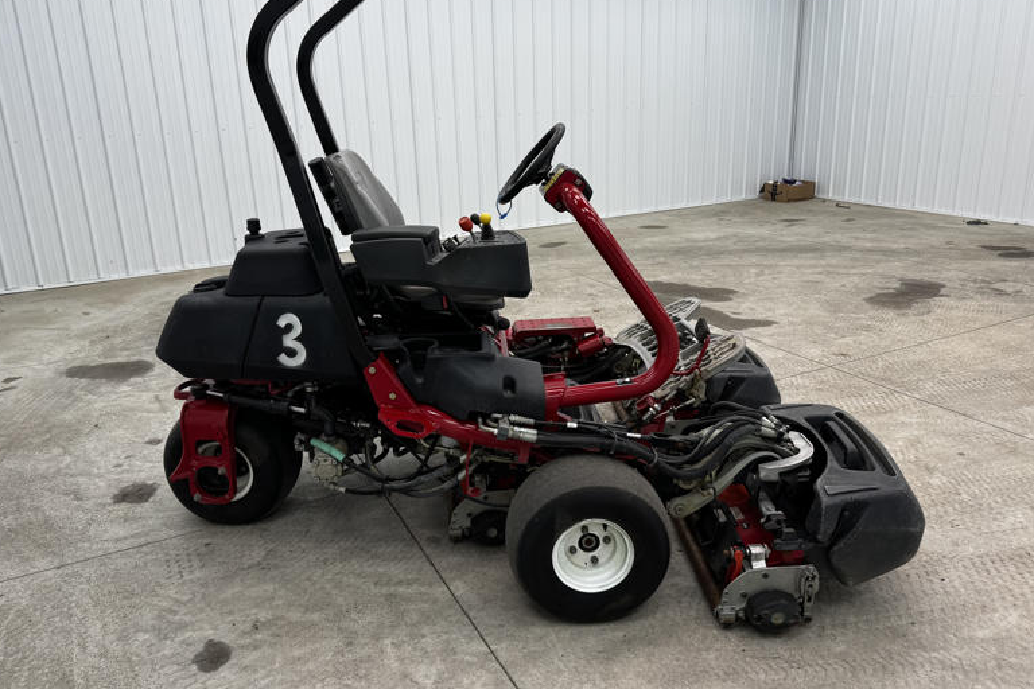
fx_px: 747
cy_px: 308
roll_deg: +1.9
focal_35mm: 26
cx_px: 497
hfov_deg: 69.4
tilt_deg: -17.1
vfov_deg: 49.5
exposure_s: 1/120
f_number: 1.78
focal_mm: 6.76
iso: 64
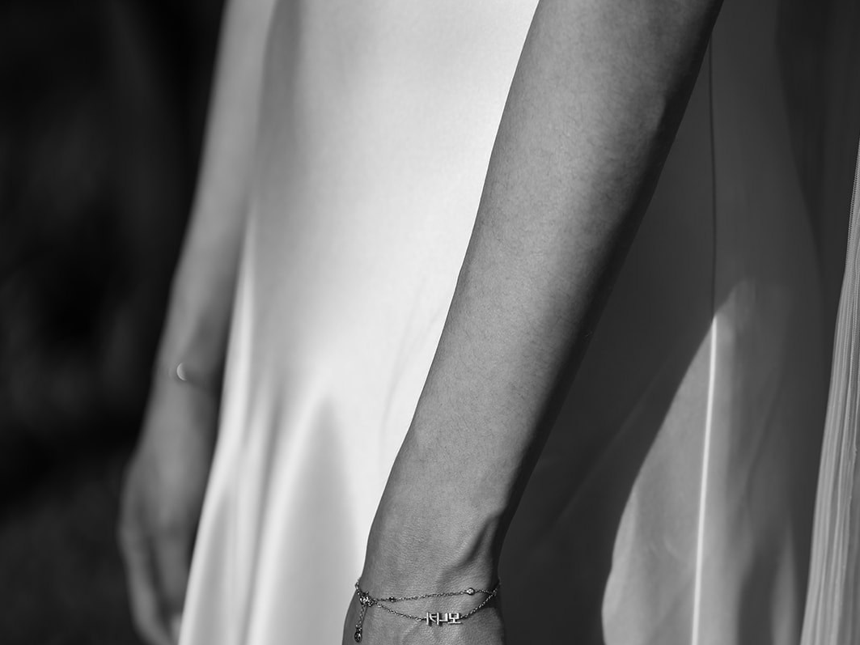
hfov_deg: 16.0
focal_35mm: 123
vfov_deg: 11.9
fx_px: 3055
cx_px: 431
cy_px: 621
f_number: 2.2
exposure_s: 1/8000
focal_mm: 85
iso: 100
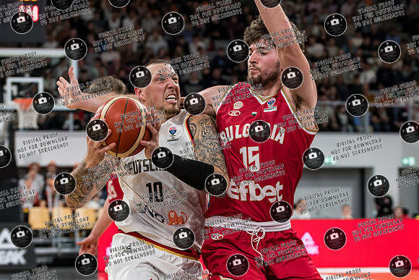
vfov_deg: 9.9
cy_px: 220
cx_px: 203
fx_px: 1603
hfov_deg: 14.9
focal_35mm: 138
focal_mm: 70
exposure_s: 1/1000
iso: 900
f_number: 3.2
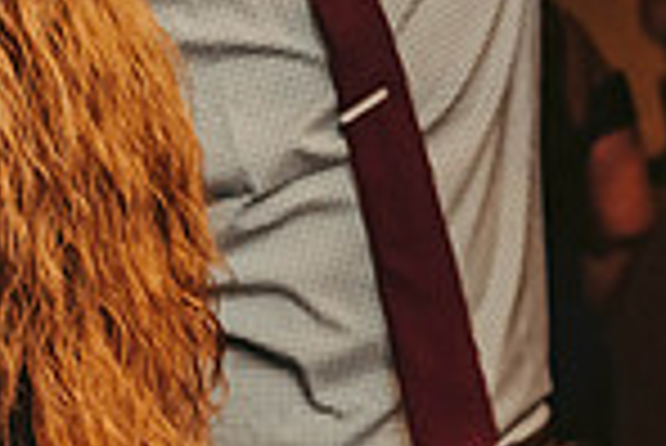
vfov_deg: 6.3
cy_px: 214
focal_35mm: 219
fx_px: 4055
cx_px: -315
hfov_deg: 9.2
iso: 2000
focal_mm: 56
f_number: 3.2
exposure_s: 1/200
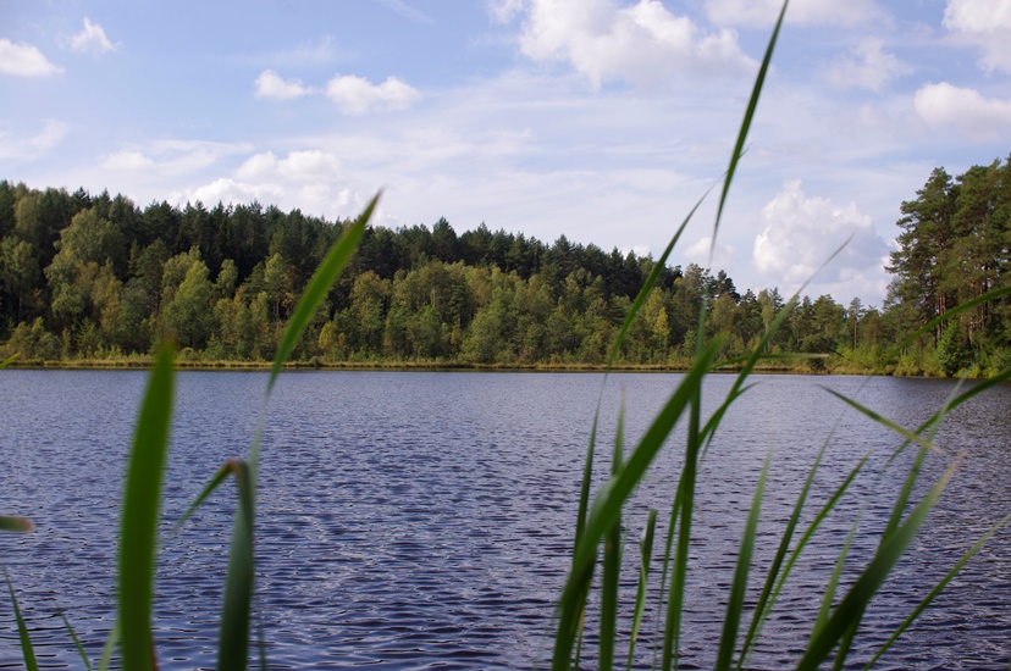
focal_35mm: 45
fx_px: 1262
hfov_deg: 43.6
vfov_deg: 29.8
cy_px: 336
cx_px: 506
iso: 200
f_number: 6.3
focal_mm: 30
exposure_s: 1/800
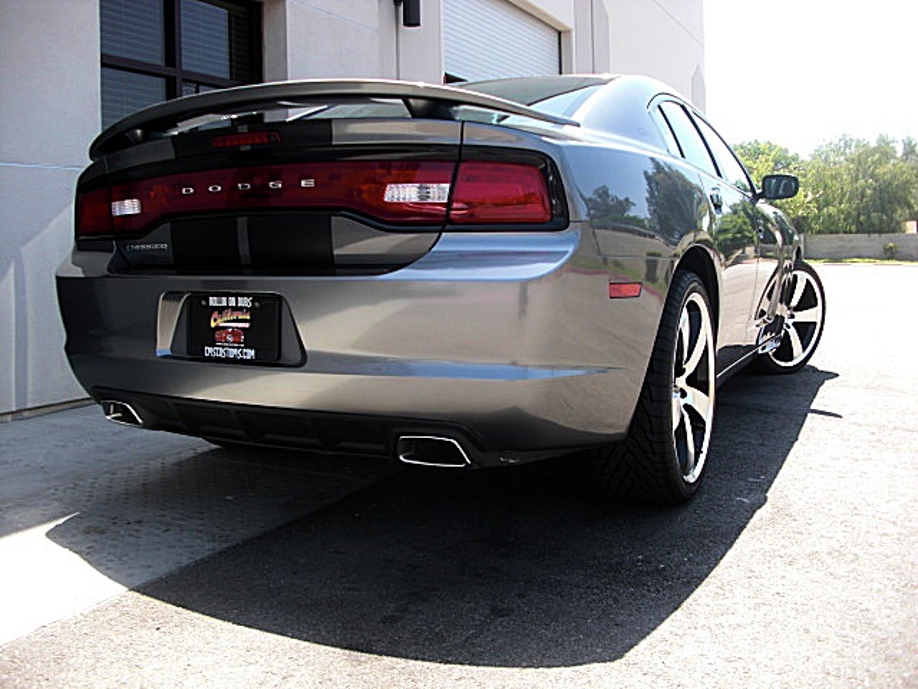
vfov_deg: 39.7
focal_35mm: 36
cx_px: 459
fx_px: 955
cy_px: 344
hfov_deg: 51.4
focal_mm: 6.3
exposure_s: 1/250
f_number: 2.8
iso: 50
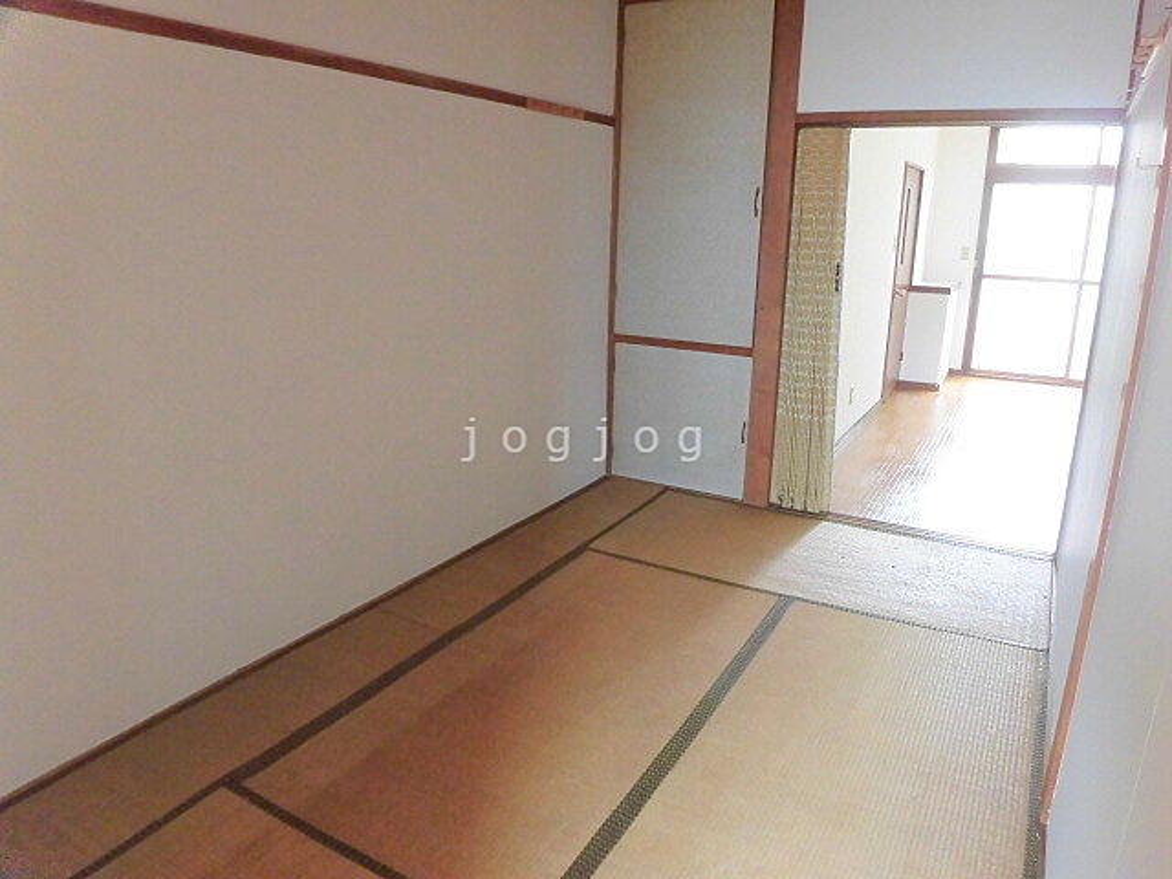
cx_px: 586
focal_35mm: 24
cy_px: 440
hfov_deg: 71.6
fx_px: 813
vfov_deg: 56.8
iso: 400
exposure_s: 1/30
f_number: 3.1
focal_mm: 4.3
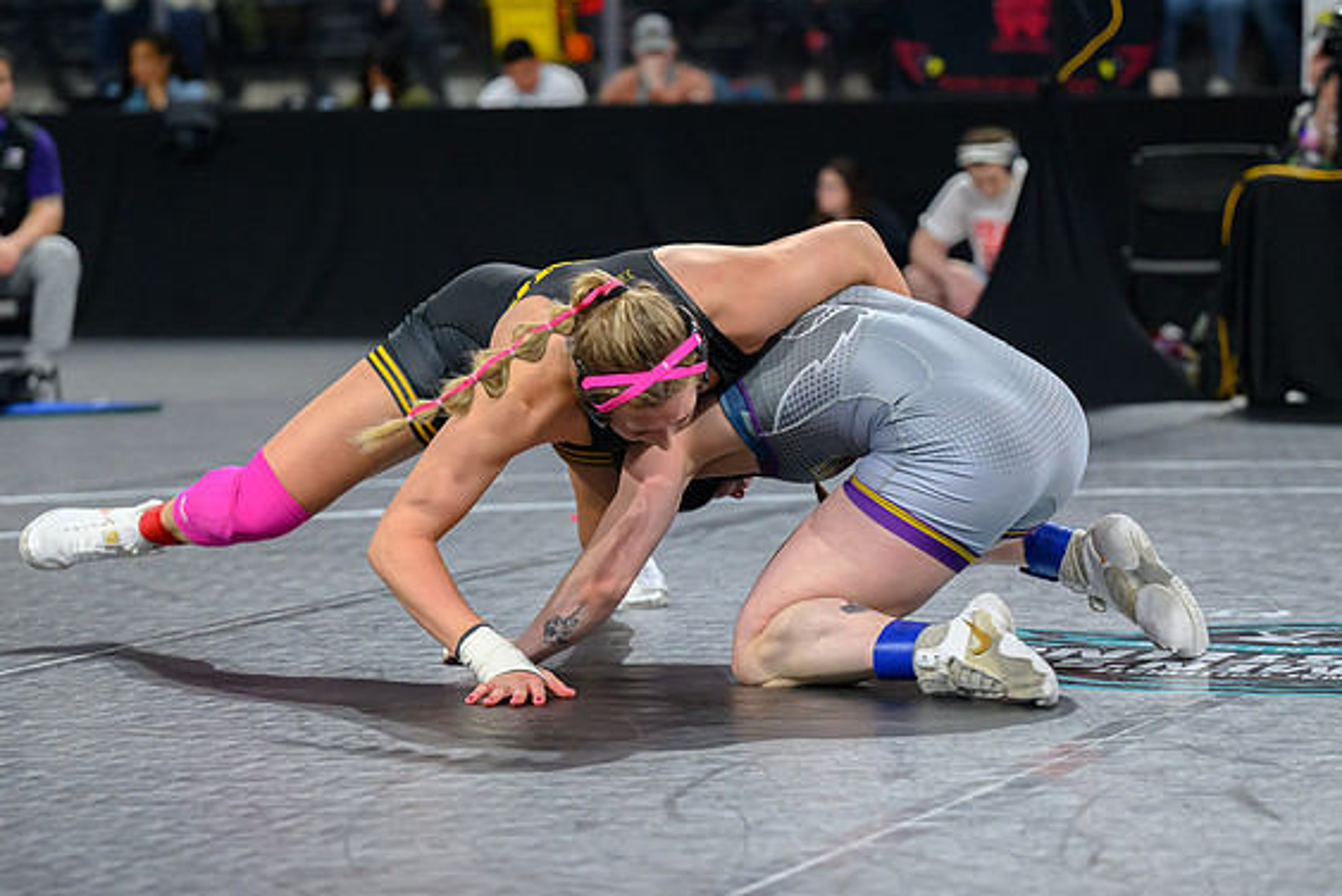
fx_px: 4811
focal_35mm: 129
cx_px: 688
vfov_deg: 10.6
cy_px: 531
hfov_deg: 15.9
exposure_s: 1/800
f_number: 2.8
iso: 2800
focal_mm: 90
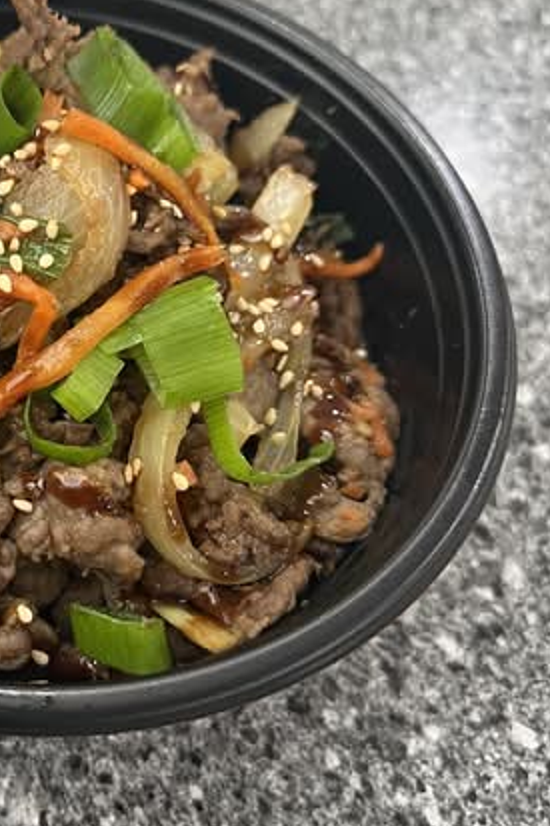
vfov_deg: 41.0
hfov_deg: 26.8
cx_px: 22
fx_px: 1101
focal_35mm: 48
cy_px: 357
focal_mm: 5.7
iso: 125
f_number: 1.5
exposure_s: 1/50
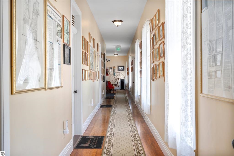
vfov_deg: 39.9
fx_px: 214
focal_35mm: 33
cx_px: 117
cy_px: 78
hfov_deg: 57.2
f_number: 8
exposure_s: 1/15
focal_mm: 33
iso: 250
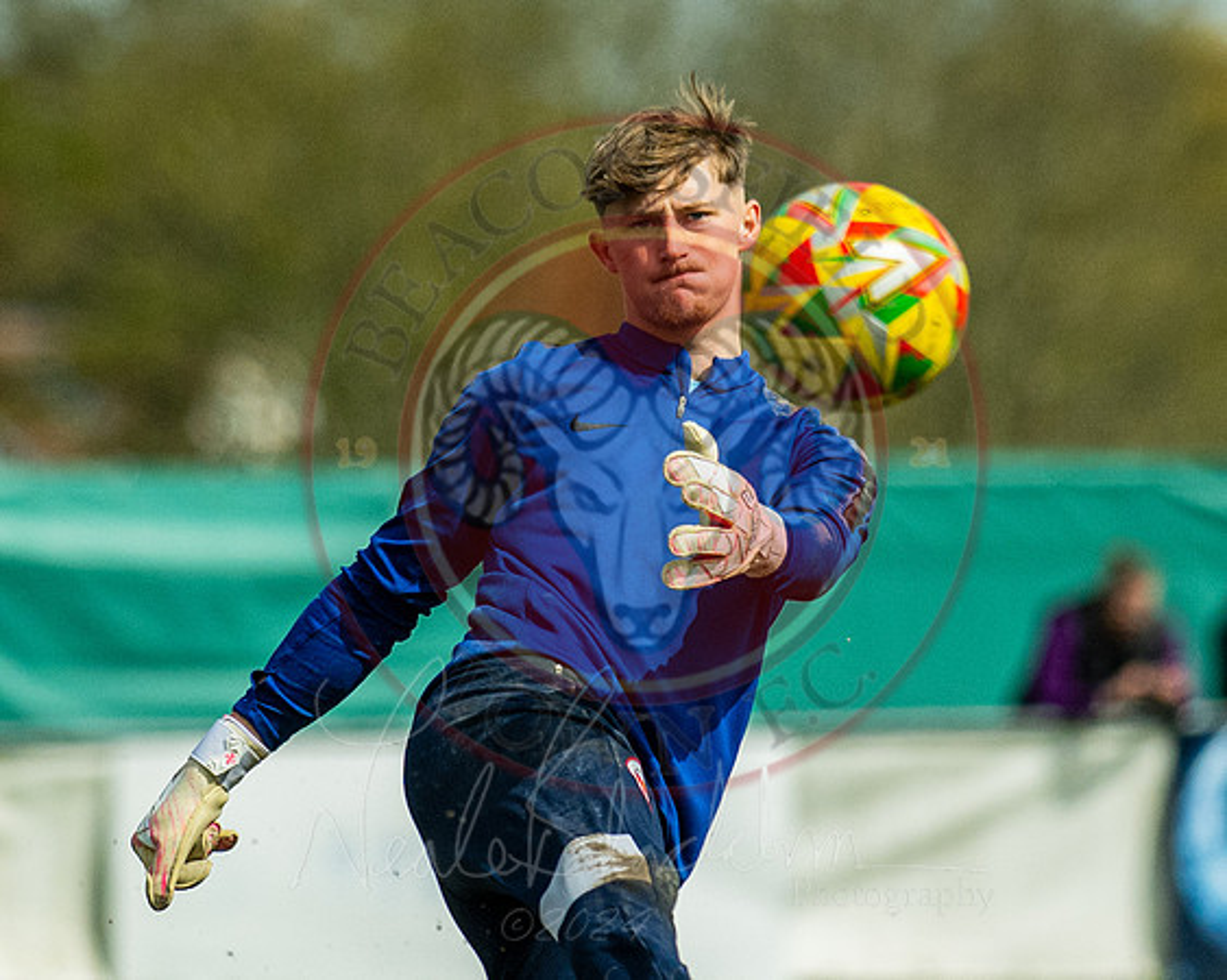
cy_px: 359
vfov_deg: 3.0
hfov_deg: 3.8
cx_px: 568
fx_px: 18734
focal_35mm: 516
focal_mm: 135
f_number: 1.8
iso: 400
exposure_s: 1/32000
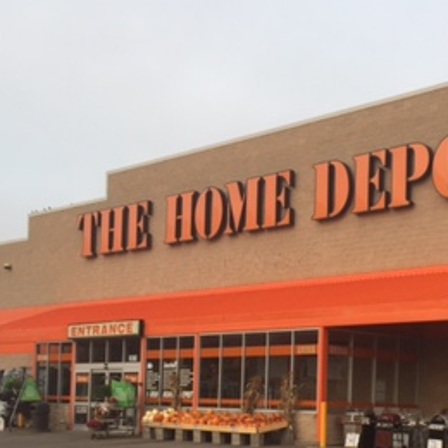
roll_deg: -1.9
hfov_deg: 26.7
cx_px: 364
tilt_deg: +2.2
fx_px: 922
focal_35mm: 63
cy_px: 377
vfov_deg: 26.6
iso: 32
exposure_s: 1/215
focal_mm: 4.15
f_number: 2.2
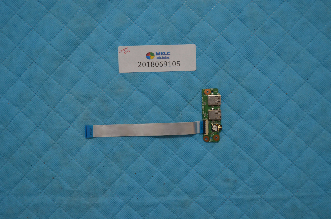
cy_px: 110
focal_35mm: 34
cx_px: 166
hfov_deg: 55.2
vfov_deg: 38.2
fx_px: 317
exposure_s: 1/25
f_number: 3.8
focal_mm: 23
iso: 800
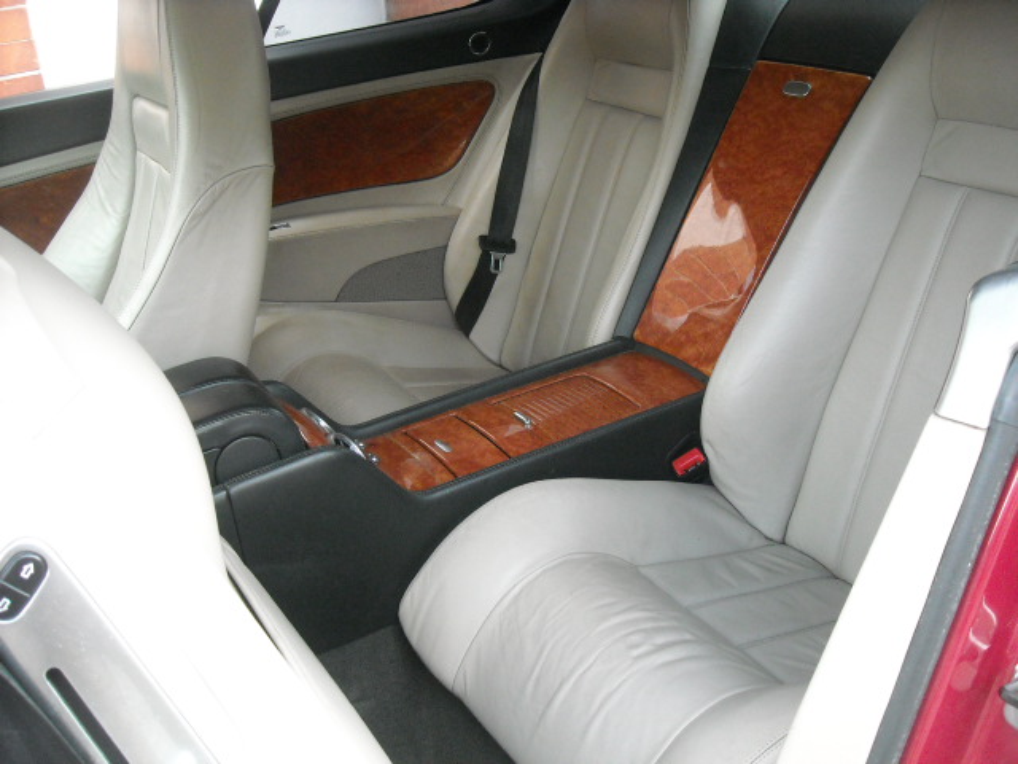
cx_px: 509
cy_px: 382
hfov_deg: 52.6
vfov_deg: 40.7
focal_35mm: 35
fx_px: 1029
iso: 475
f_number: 2.8
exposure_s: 1/184
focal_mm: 5.7
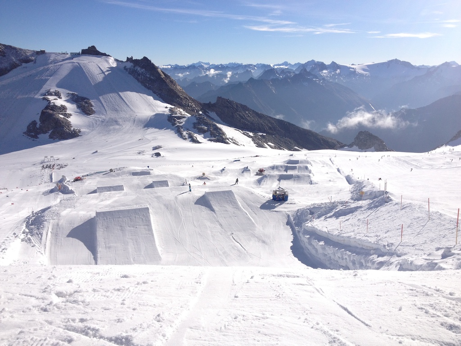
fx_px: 466
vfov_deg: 40.7
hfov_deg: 52.6
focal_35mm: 35
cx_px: 230
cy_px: 173
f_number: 2.4
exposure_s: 1/2762
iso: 50
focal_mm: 4.28
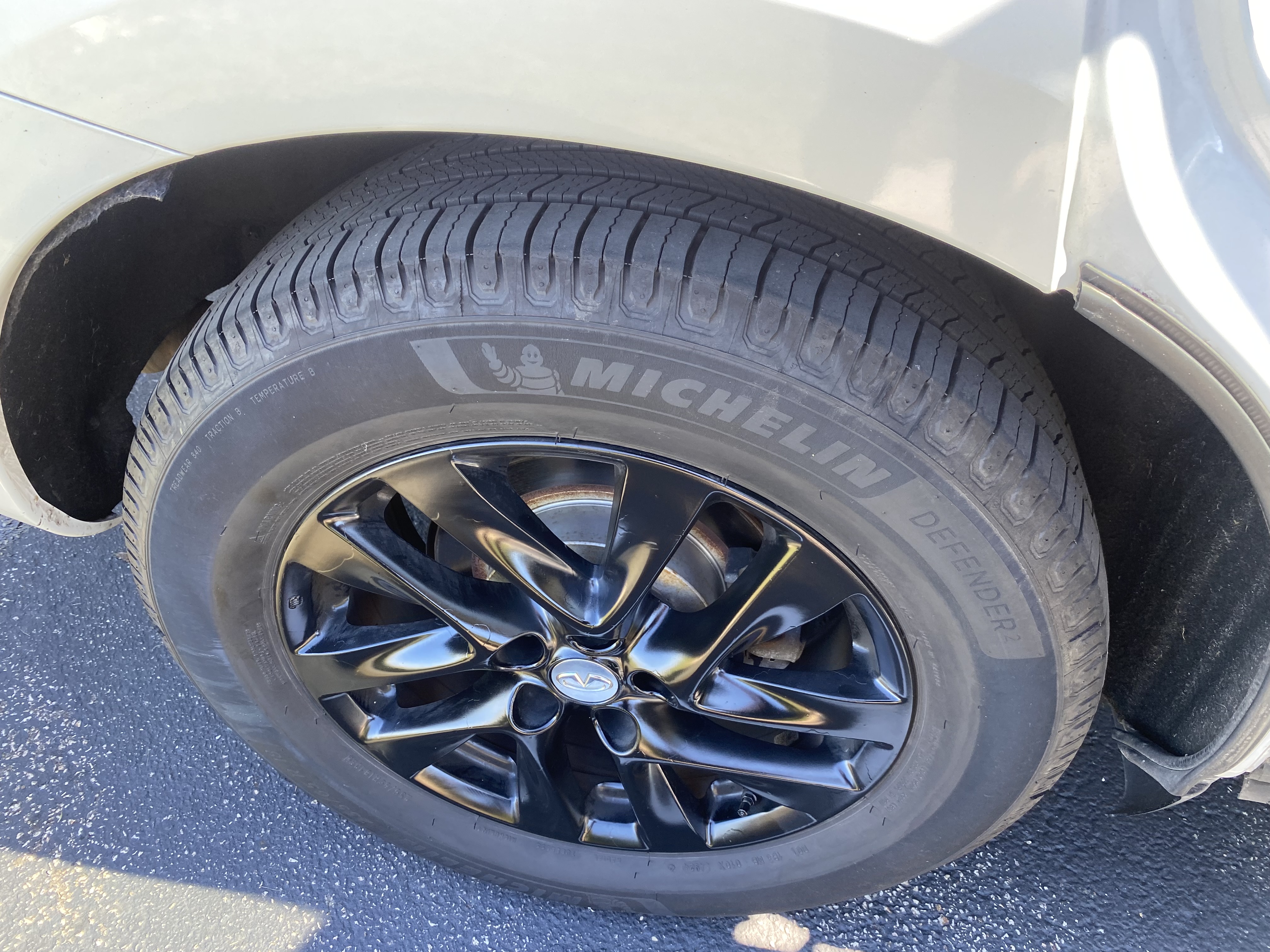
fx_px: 954
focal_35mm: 26
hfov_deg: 67.3
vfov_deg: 53.1
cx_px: 635
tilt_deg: -45.9
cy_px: 476
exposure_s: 1/121
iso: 64
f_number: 1.8
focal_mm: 4.25
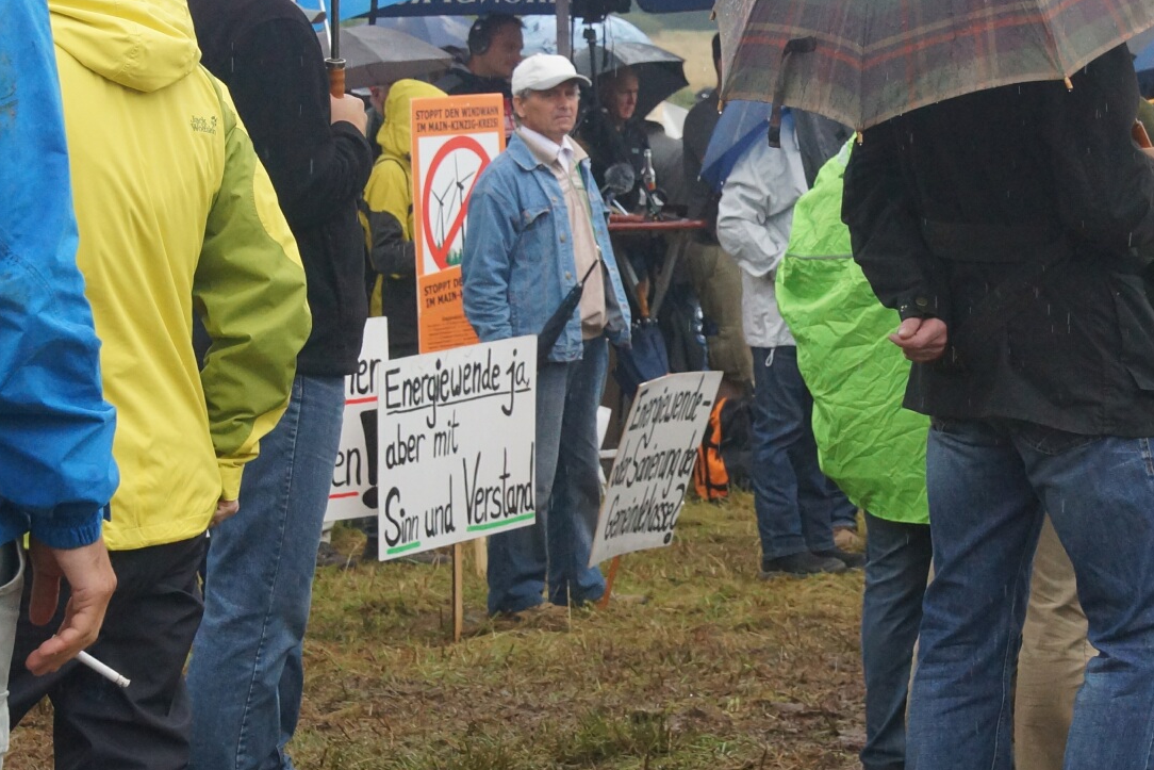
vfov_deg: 8.3
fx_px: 5322
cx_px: 786
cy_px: 231
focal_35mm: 166
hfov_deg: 12.4
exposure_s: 1/500
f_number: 9.5
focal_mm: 50
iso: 800
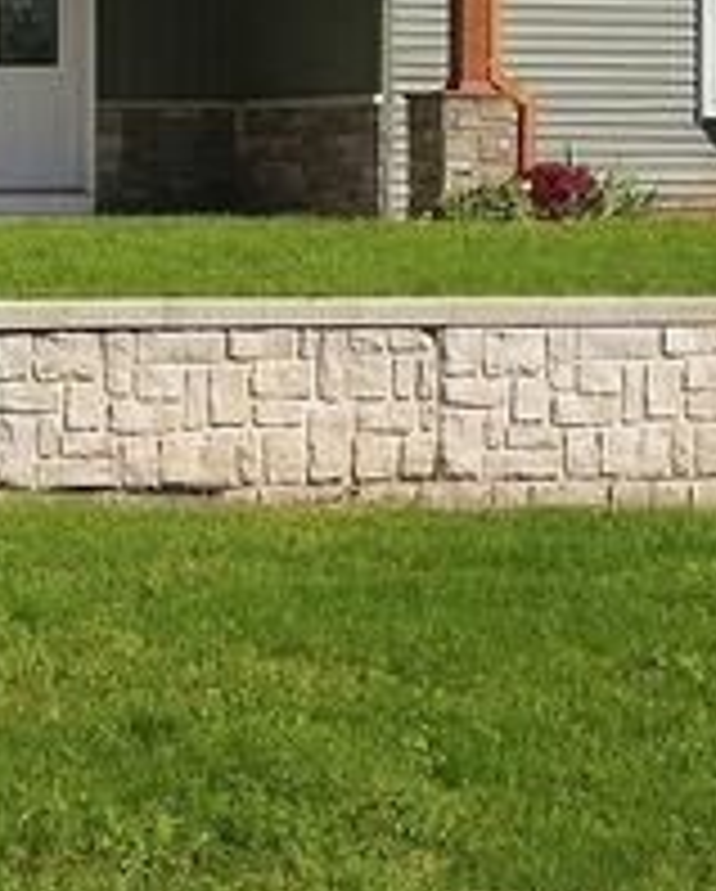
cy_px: 83
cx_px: -347
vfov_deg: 19.4
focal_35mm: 97
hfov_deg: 14.8
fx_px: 2563
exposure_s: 1/1250
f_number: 5.6
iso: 250
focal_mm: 20
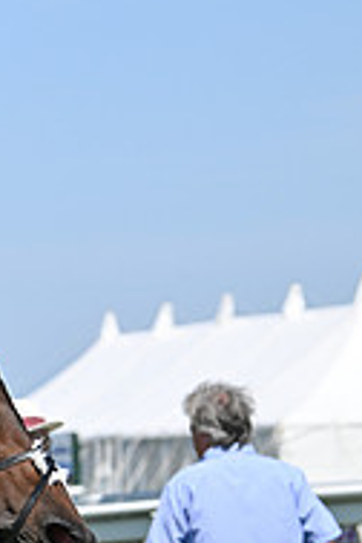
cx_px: -399
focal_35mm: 323
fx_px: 4872
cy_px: 444
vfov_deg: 6.4
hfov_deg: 4.2
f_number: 5.6
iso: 400
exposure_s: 1/2500
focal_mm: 105
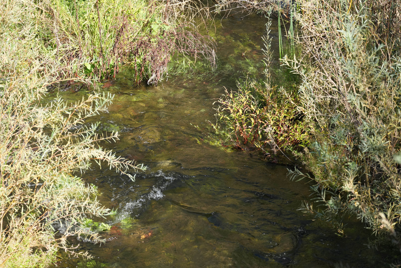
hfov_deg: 20.4
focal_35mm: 100
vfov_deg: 13.7
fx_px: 1114
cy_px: 134
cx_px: 200
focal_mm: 100
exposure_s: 1/1250
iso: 800
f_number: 4.5
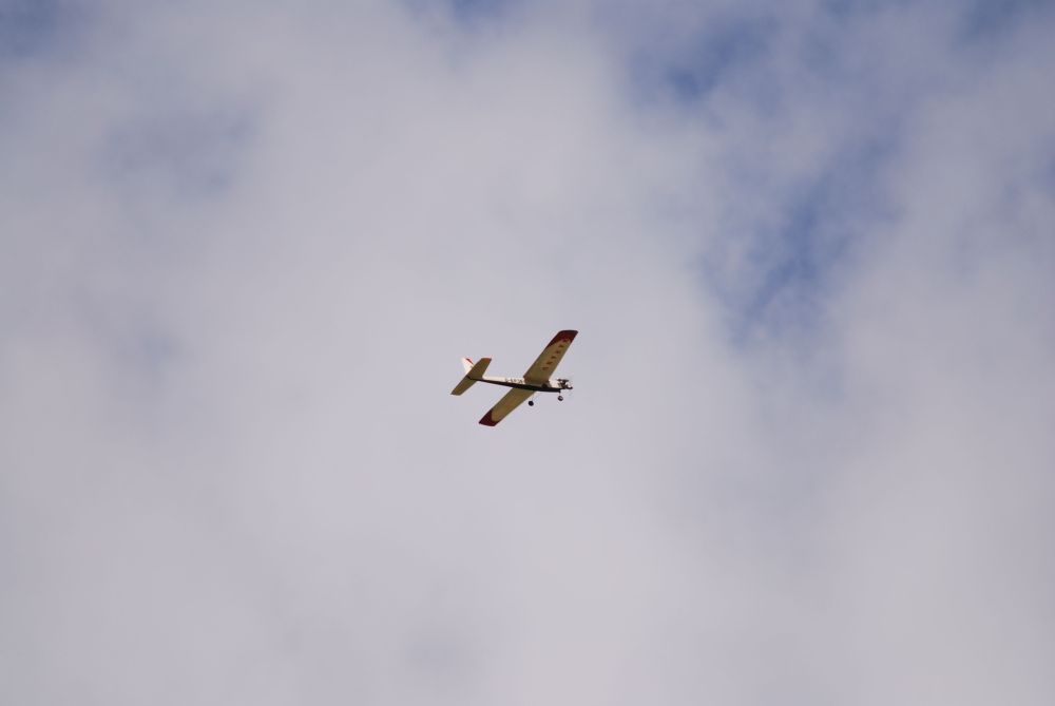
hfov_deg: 4.6
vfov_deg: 3.1
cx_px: 528
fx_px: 13201
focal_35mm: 450
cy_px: 353
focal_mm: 300
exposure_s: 1/1000
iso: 180
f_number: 5.6
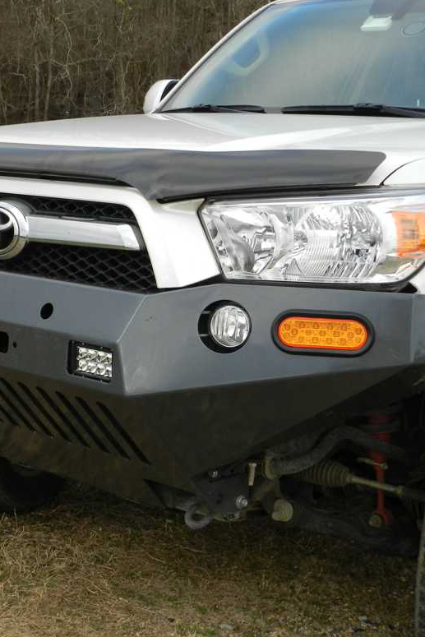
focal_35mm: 64
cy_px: 318
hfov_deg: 21.2
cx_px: 148
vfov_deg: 31.4
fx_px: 1133
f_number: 4.2
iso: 160
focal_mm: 8.1
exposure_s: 1/250
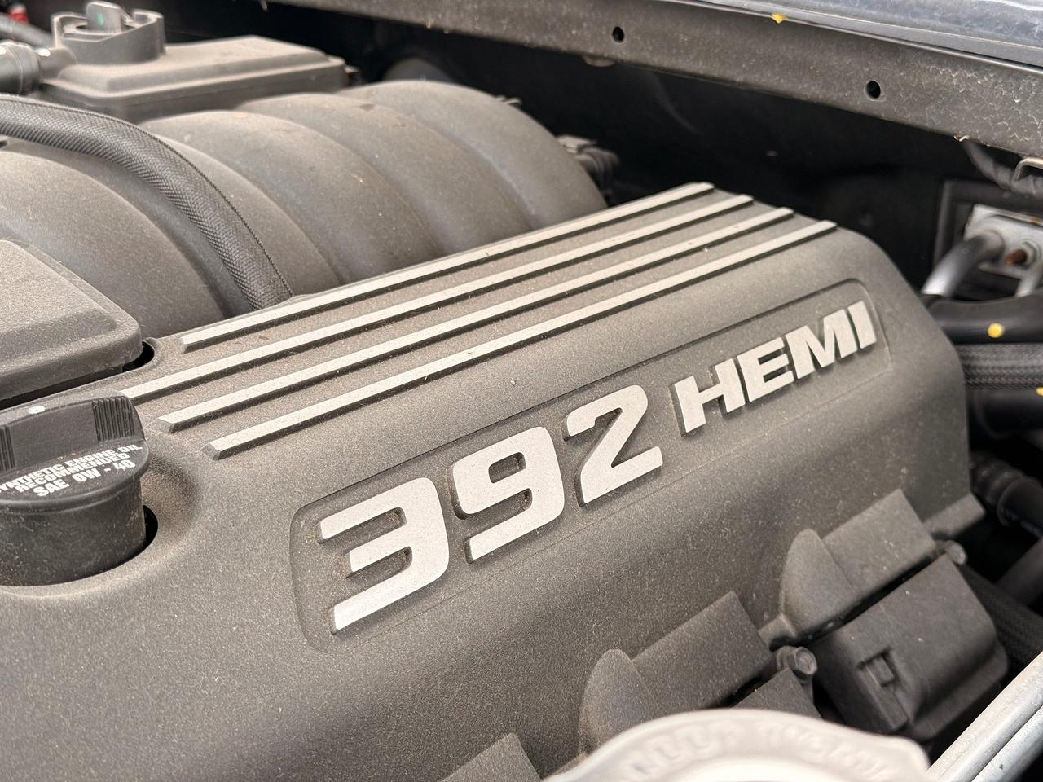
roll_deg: -0.7
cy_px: 391
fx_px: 1446
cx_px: 522
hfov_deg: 39.7
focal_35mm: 48
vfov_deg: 30.3
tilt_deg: -21.4
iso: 50
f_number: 1.78
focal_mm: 6.76
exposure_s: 1/121
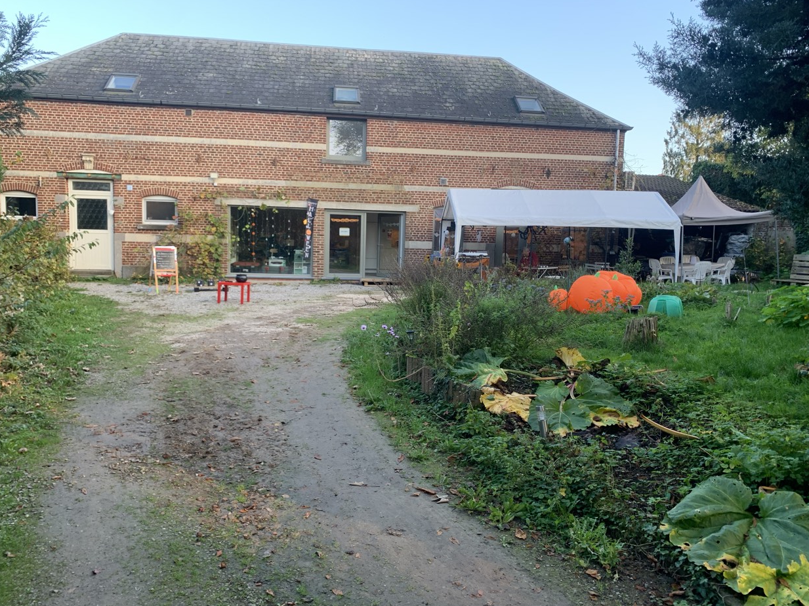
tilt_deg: -4.5
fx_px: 631
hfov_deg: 65.3
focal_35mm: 27
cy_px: 296
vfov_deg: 51.3
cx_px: 405
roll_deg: -1.5
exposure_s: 1/122
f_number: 1.8
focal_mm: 4.25
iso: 32
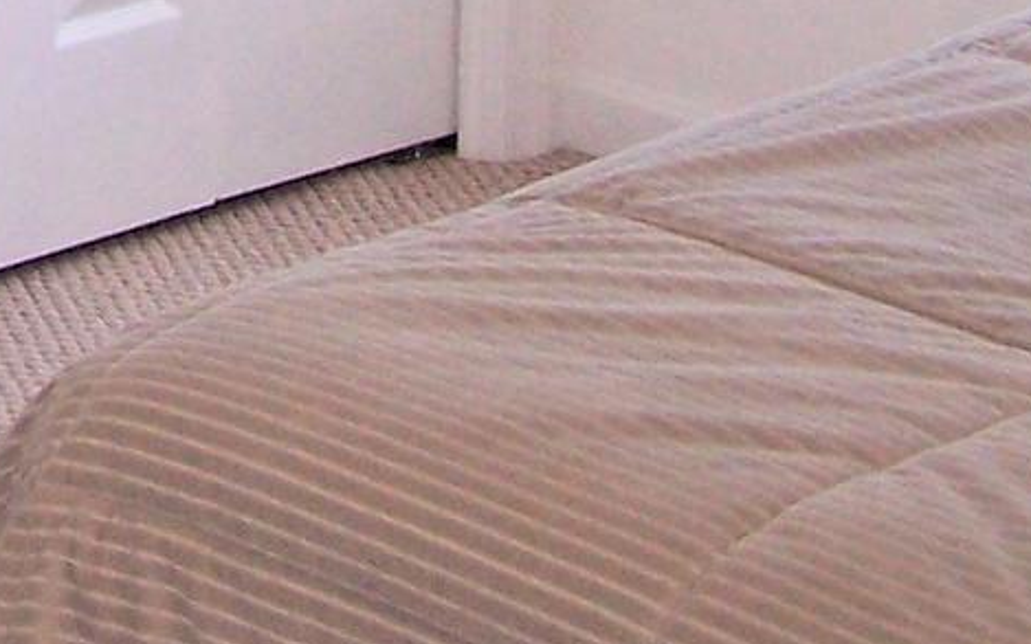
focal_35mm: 176
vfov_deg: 7.1
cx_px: -206
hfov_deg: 11.7
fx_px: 4945
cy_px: -747
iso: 140
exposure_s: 1/60
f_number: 2.8
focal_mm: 6.3
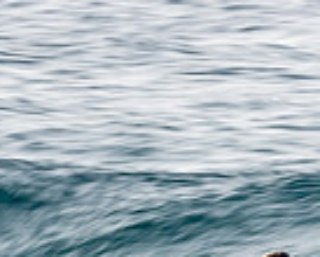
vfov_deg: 0.5
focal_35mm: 3060
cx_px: 361
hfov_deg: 0.6
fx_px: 29022
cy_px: 427
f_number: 32
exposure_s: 1/20
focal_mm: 500
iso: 110
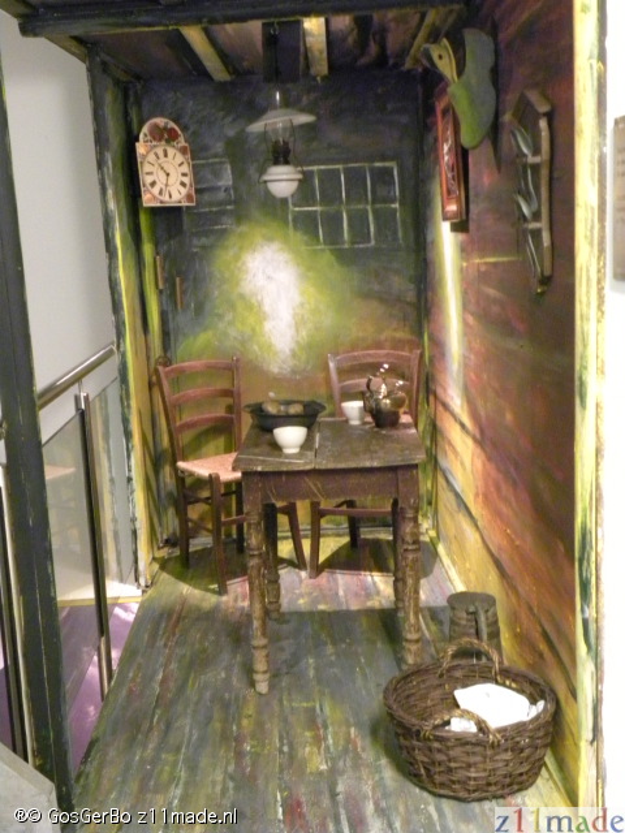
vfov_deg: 41.2
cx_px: 312
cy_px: 416
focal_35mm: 46
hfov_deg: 31.5
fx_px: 1107
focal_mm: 8.2
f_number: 3.2
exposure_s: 1/8.4
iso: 800
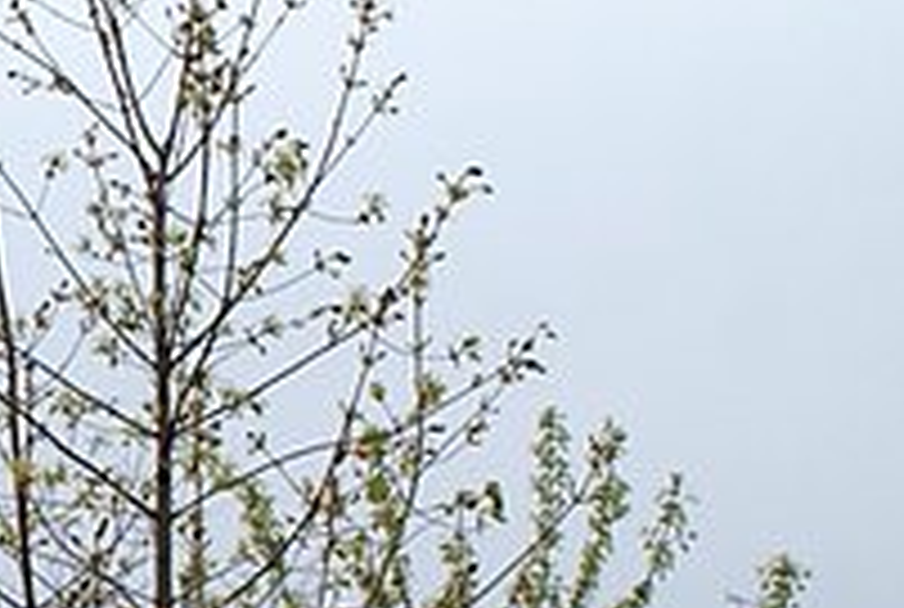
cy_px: 664
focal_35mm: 188
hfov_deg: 10.6
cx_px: -427
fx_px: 4731
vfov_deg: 7.3
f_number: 8
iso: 100
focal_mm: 28
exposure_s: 1/160
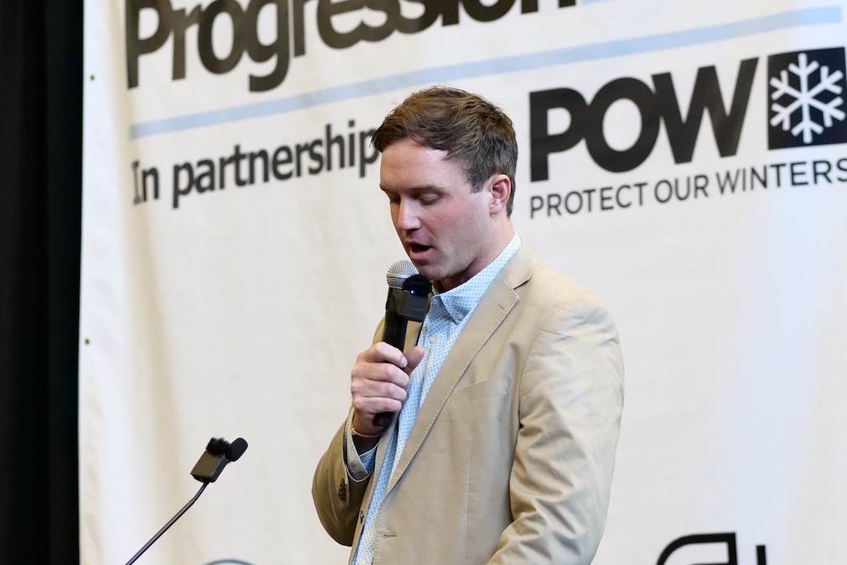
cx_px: 439
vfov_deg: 7.5
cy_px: 320
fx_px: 4330
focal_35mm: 184
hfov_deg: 11.2
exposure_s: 1/200
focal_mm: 85
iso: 5000
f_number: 2.8
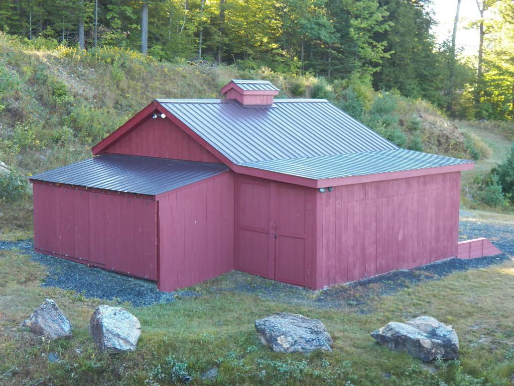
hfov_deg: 34.3
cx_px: 257
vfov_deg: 26.1
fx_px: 832
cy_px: 193
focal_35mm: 56
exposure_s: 1/50
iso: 125
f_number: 3.6
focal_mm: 10
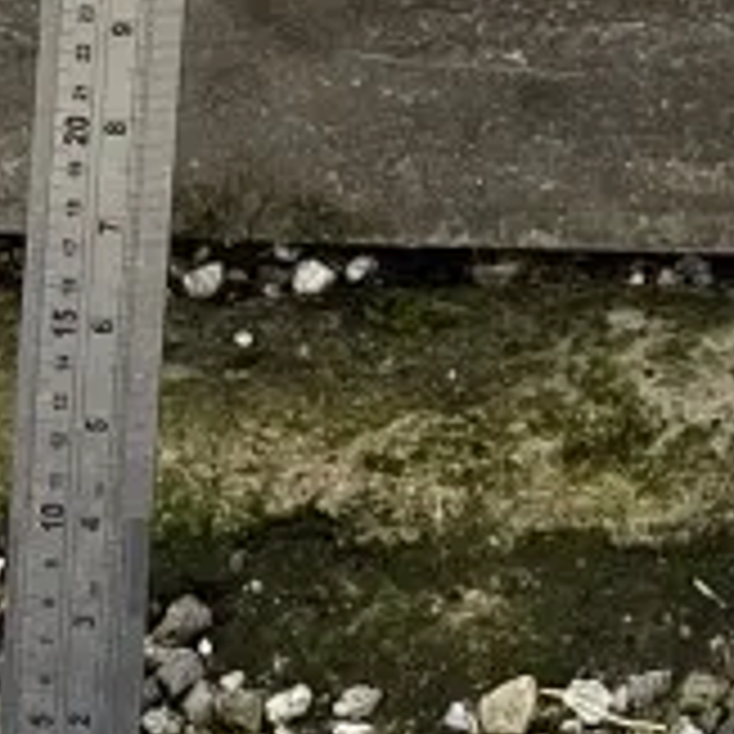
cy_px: -1013
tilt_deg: -14.0
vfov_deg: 10.1
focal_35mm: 152
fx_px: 3646
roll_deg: -0.4
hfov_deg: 10.3
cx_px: 1590
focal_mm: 5.1
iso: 50
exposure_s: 1/504
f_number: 1.6
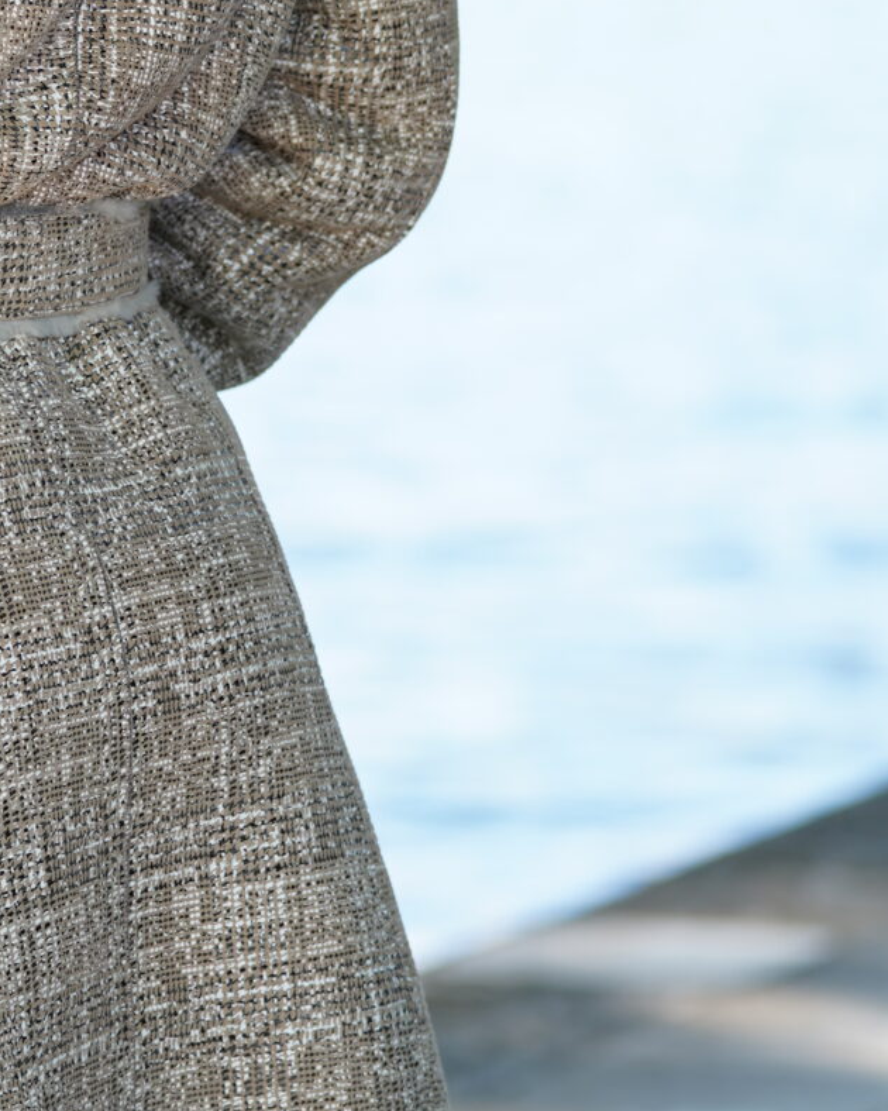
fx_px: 8019
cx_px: -175
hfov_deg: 6.3
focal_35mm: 244
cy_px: 188
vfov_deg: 7.9
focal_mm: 80
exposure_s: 1/250
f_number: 2.8
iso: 125
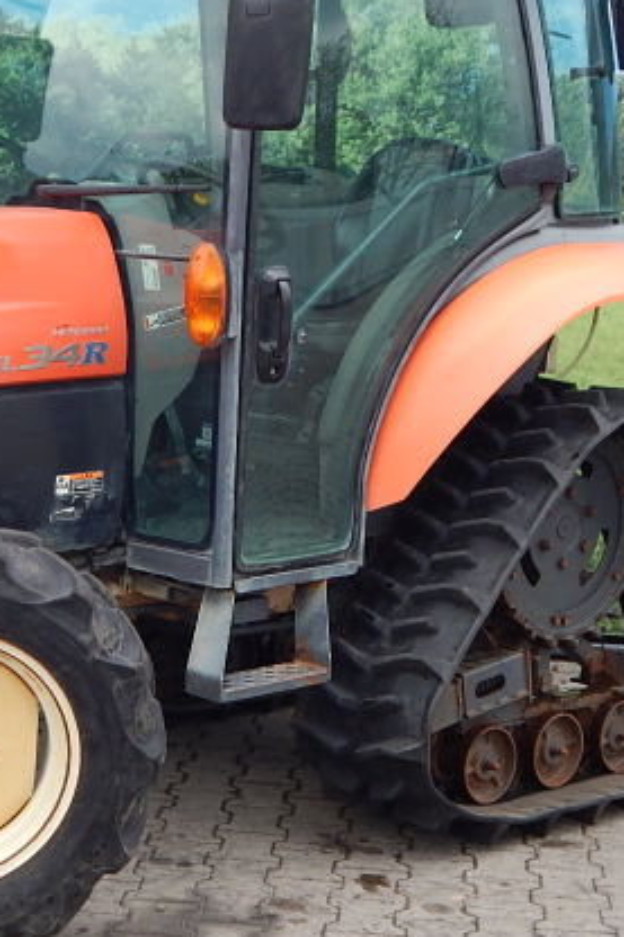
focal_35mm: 86
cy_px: 329
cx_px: 200
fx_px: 2238
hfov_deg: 15.8
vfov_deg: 23.6
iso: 125
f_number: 3.6
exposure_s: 1/250
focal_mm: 7.7
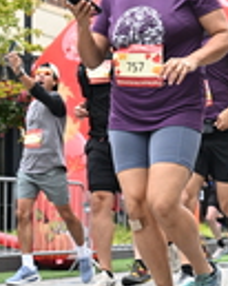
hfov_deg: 12.3
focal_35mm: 124
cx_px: 229
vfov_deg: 15.4
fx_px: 1047
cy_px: 62
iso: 2000
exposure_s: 1/640
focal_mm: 31
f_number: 4
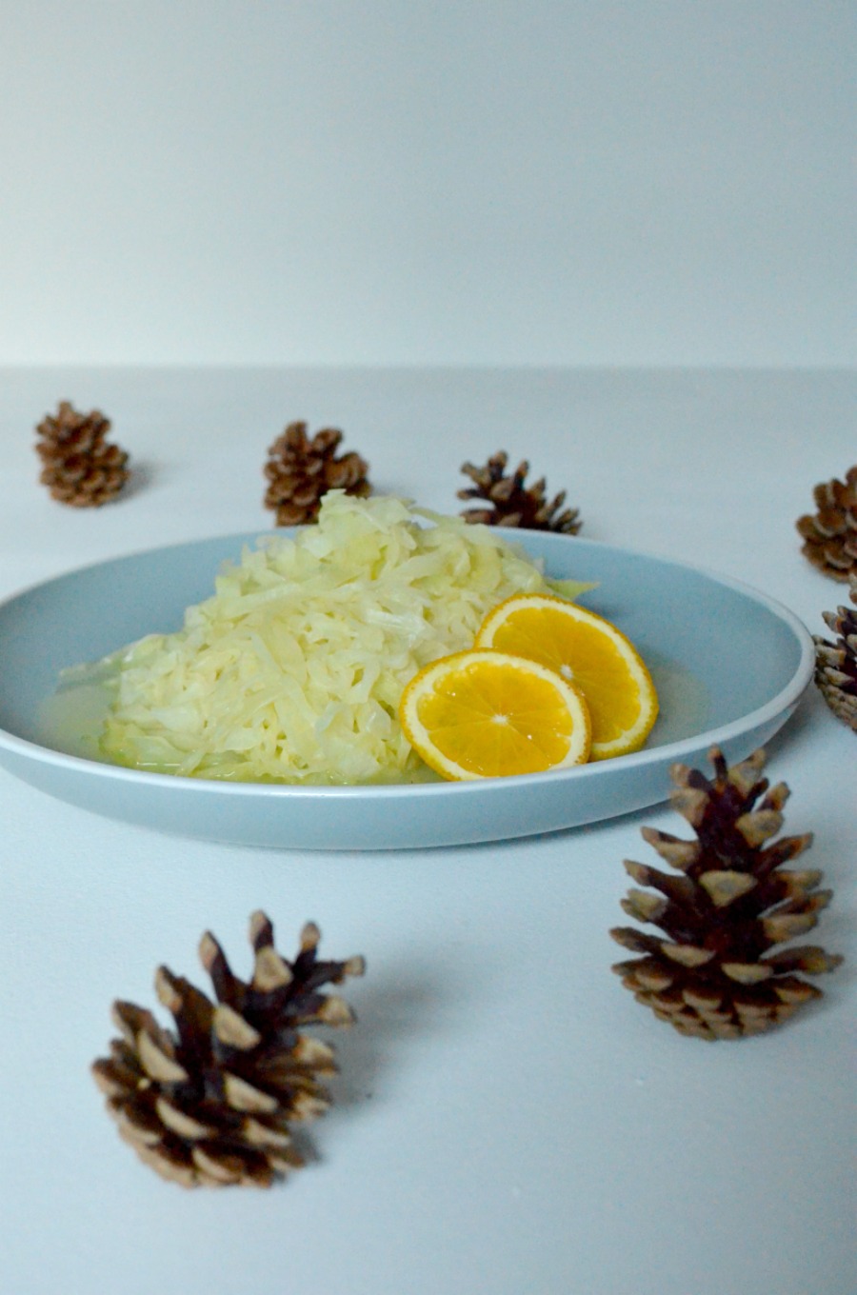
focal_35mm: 48
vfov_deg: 41.2
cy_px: 648
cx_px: 428
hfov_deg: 27.9
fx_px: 1723
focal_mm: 32
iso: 6400
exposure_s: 1/160
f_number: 5.6
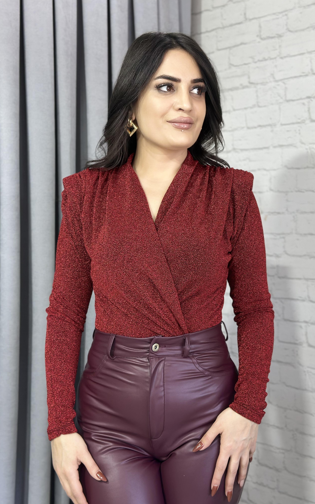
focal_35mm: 51
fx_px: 701
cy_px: 252
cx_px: 169
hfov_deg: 25.3
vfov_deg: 39.6
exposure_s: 1/100
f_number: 1.78
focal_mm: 6.86
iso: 100
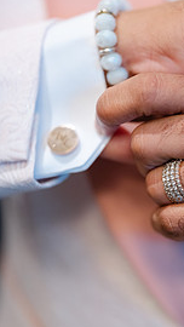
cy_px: 179
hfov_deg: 14.9
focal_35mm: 80
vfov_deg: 26.5
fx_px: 693
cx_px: 183
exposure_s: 1/250
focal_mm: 55
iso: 2500
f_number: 1.7
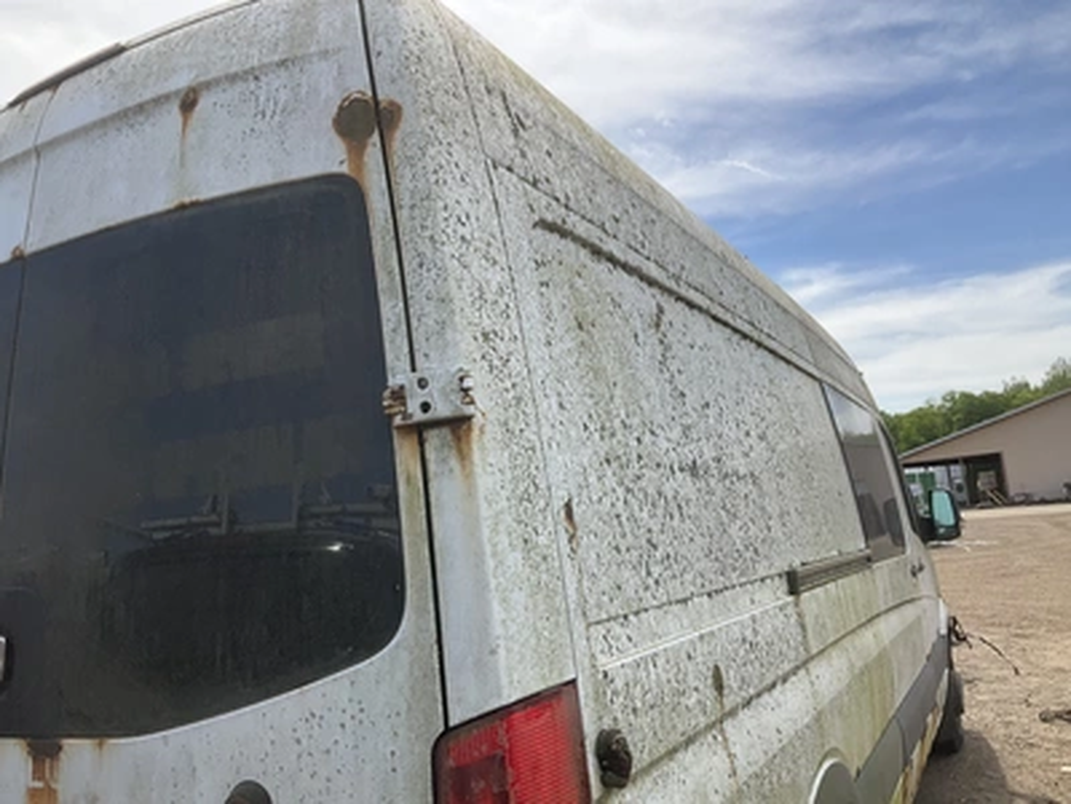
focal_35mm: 29
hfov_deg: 61.7
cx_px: 536
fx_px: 897
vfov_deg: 48.2
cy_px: 402
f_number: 1.8
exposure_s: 1/1490
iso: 25
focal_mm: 3
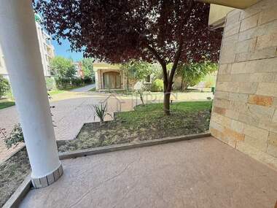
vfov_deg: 85.7
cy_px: 104
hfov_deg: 102.1
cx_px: 138
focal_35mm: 14
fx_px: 112
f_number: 2.2
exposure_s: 1/381
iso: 64
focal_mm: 2.22
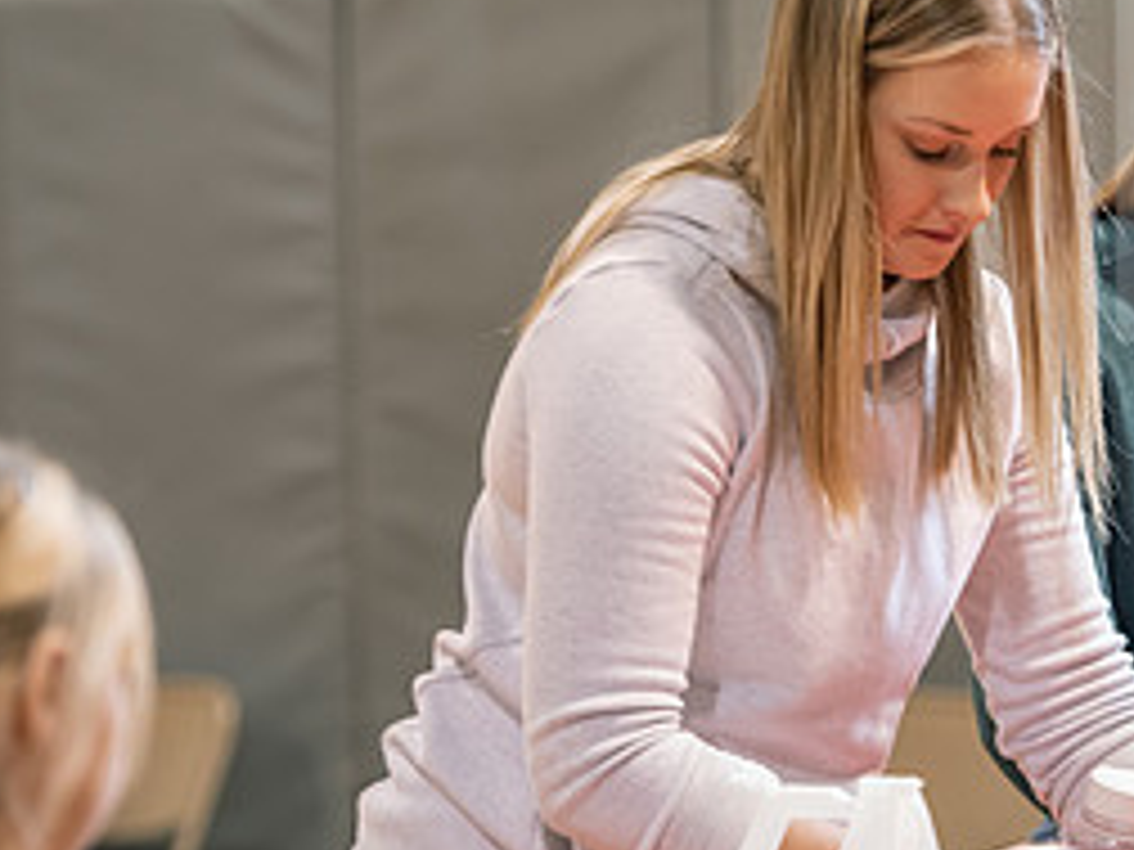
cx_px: 981
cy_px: 510
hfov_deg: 7.1
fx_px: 9074
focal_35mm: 277
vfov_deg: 5.4
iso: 1250
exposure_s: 1/160
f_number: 3.2
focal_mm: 125
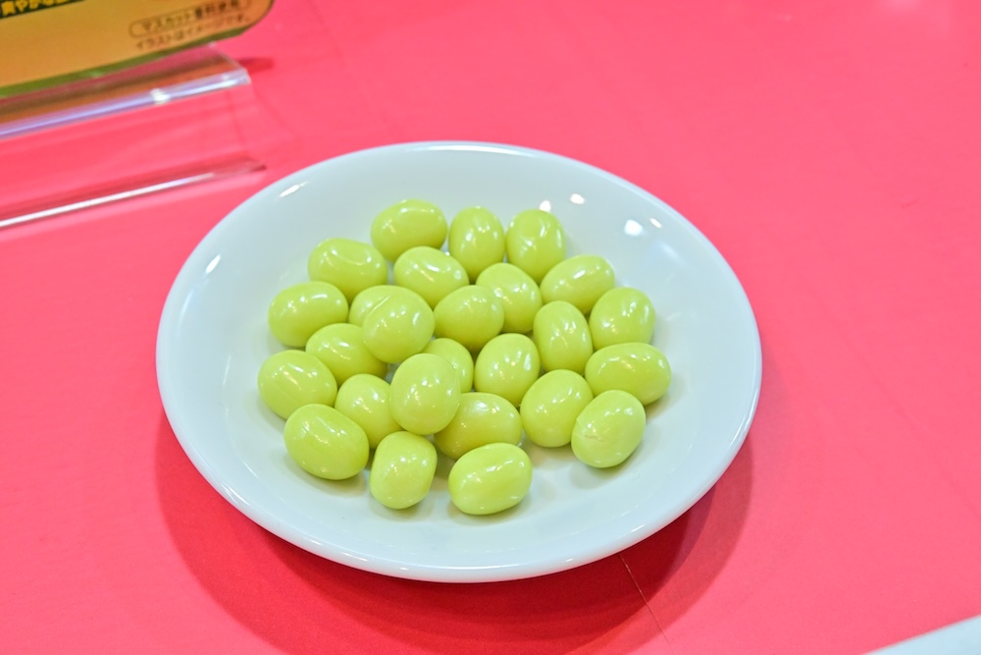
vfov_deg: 22.6
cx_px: 490
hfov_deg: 33.4
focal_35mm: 60
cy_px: 328
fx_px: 1635
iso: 4000
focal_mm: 60
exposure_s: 1/160
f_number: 14
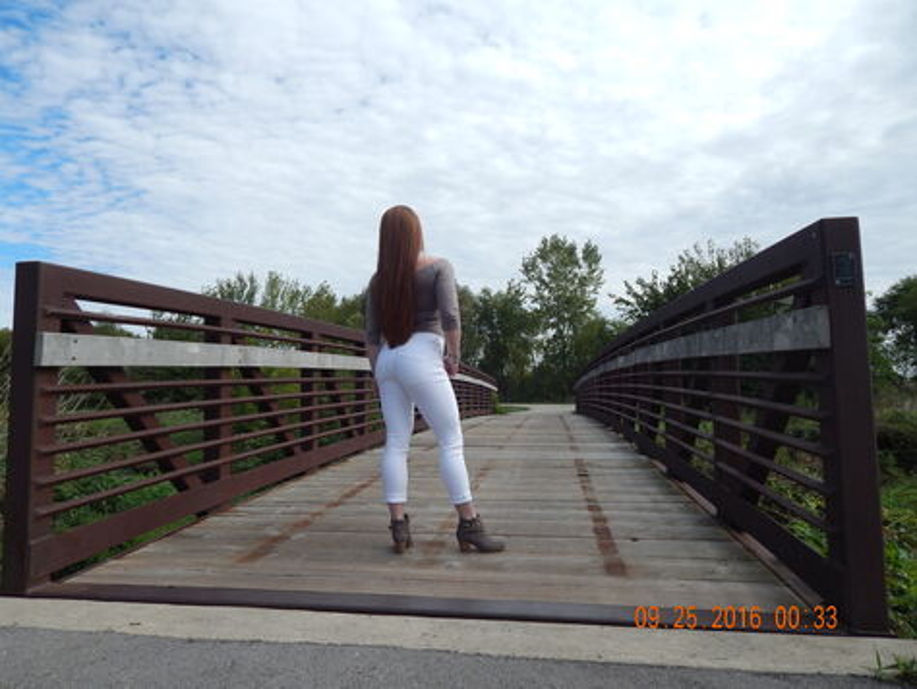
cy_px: 344
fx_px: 610
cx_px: 458
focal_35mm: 23
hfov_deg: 73.9
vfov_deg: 58.9
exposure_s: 1/500
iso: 125
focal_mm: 4
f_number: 6
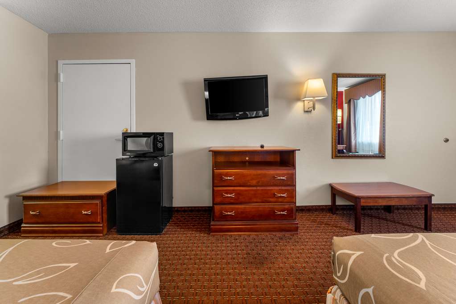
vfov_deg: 77.7
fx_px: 189
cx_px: 228
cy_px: 152
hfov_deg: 100.8
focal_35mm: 15
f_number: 8
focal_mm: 14.9
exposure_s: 4
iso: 320
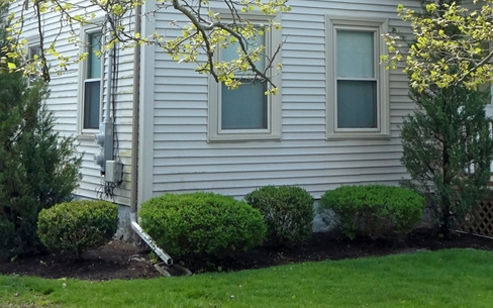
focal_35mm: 69
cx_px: 265
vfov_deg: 18.3
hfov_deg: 29.8
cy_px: -15
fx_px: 927
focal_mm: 5.4
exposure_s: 1/160
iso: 80
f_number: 3.5
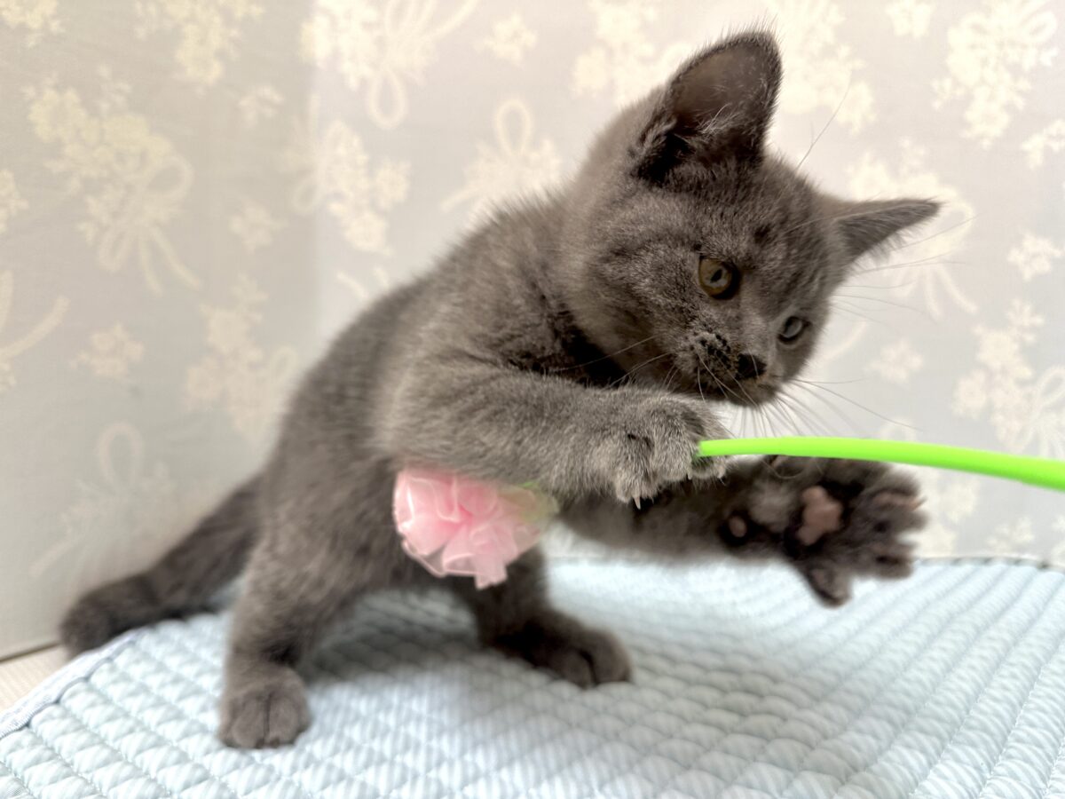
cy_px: 400
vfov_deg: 56.8
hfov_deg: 71.6
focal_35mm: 24
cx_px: 532
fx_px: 738
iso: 100
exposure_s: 1/121
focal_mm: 6.86
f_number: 1.78
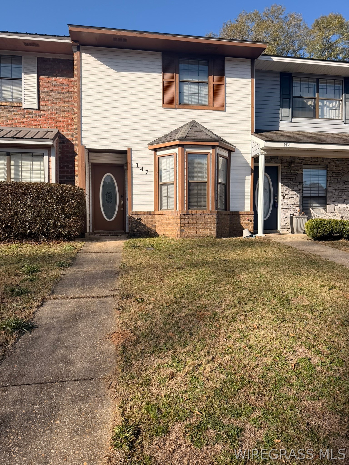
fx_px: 323
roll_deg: +0.1
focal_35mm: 24
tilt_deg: -2.6
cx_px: 174
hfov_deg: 56.8
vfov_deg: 71.6
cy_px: 232
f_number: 1.78
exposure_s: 1/3953
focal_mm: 6.76
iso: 80
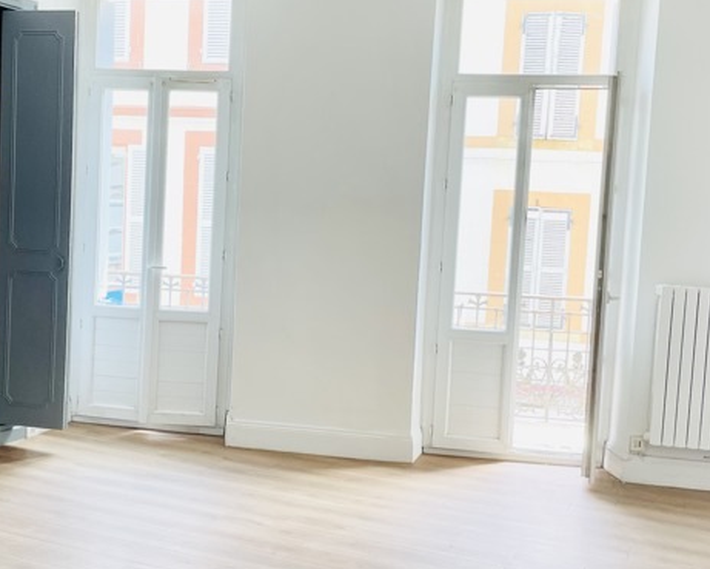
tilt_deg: -3.4
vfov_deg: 34.2
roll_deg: -2.7
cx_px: 233
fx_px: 925
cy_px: 274
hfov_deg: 41.4
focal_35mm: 44
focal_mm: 4.2
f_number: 1.6
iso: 50
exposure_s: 1/121
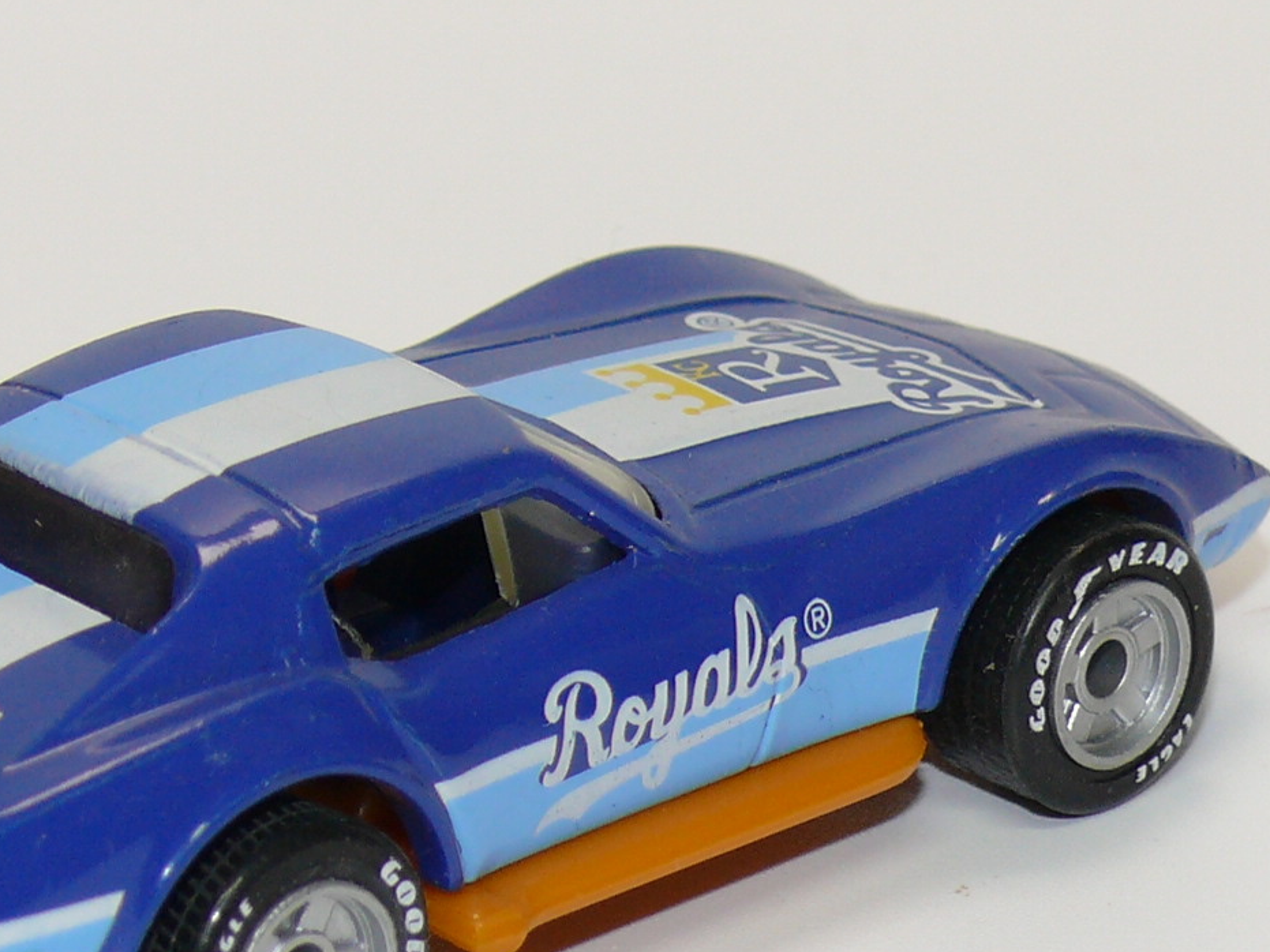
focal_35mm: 220
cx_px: 495
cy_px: 477
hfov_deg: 9.0
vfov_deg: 6.8
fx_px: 8070
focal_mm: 15.2
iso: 100
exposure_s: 1/30
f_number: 4
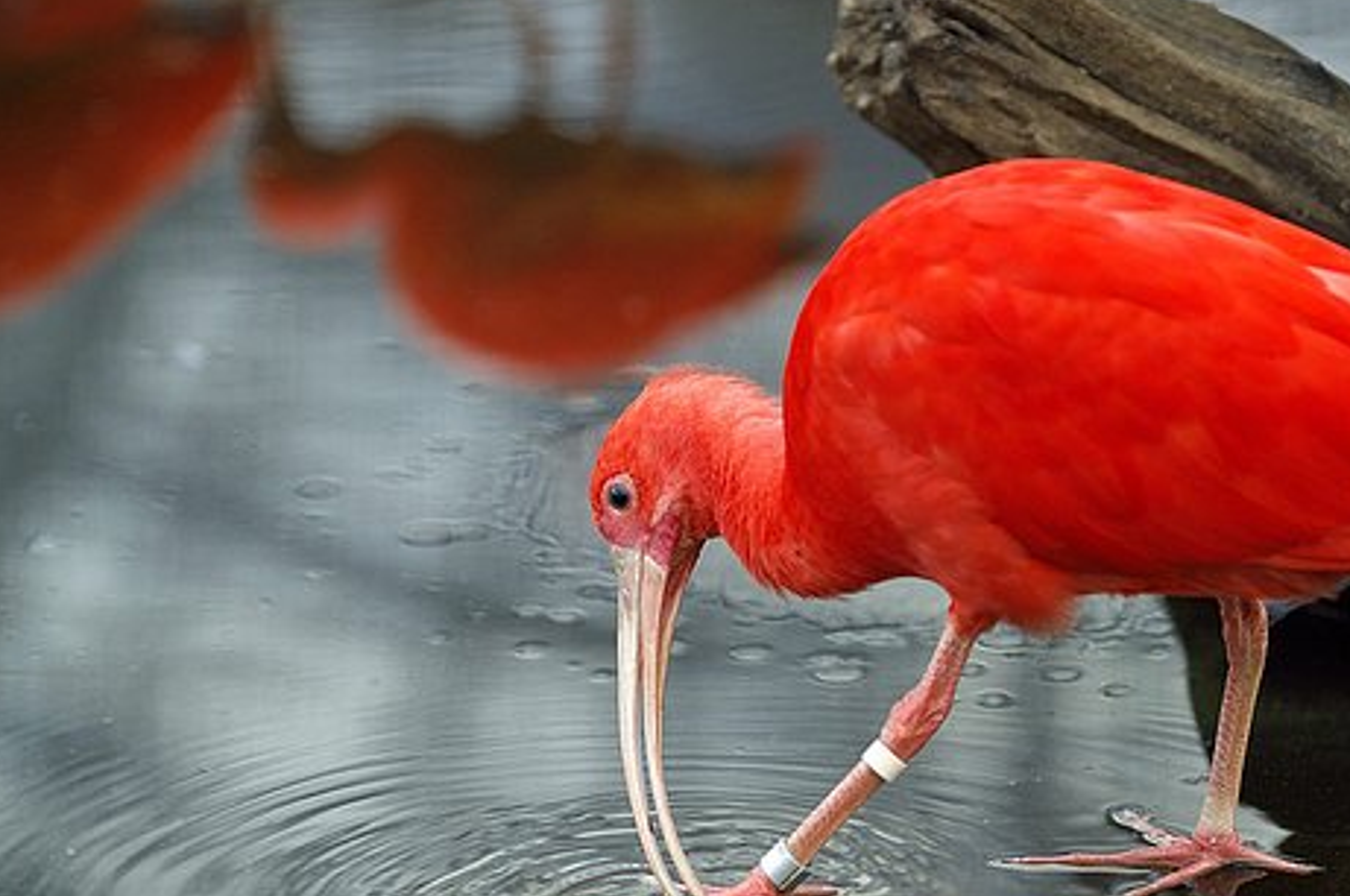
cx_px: 726
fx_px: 7489
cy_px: 460
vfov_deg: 6.8
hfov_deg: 10.3
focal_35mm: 200
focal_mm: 120
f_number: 2.8
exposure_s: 1/100
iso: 400
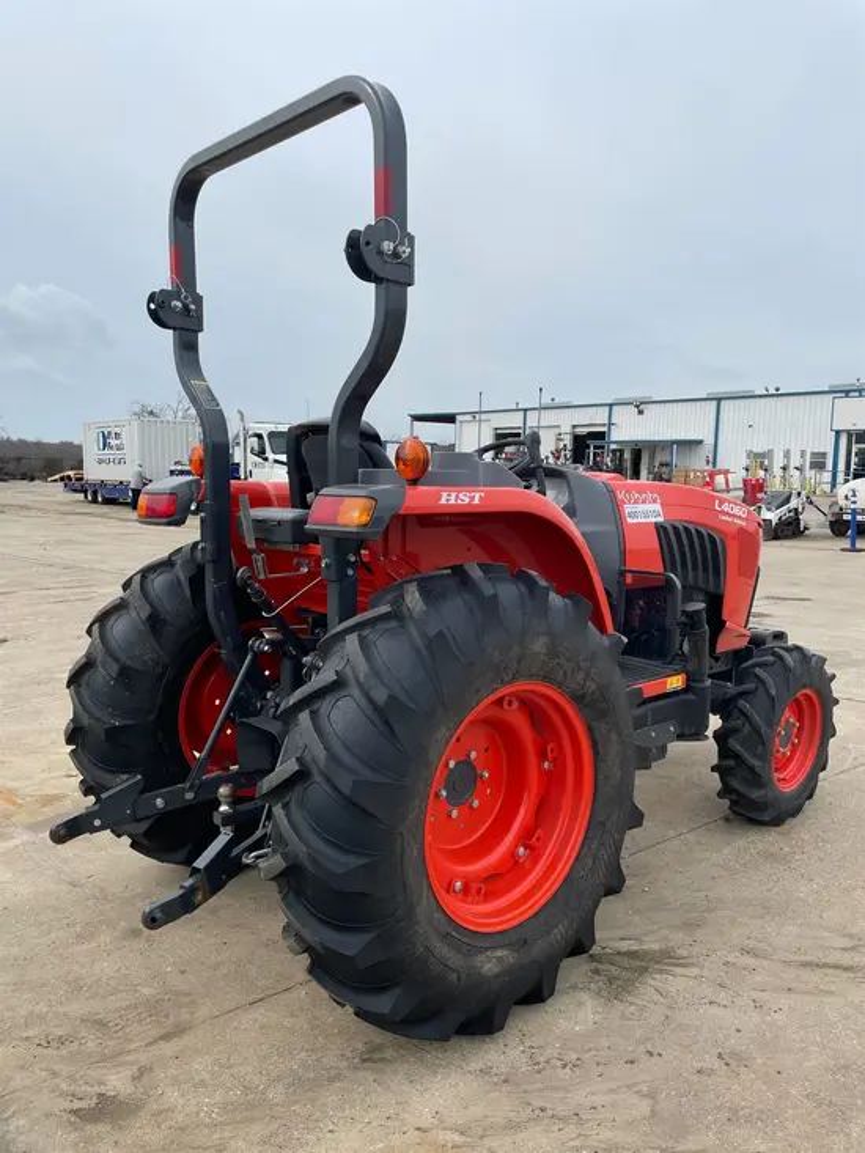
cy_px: 576
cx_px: 432
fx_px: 866
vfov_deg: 67.3
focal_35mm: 26
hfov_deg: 53.1
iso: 32
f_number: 1.6
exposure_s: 1/2132
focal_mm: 4.2
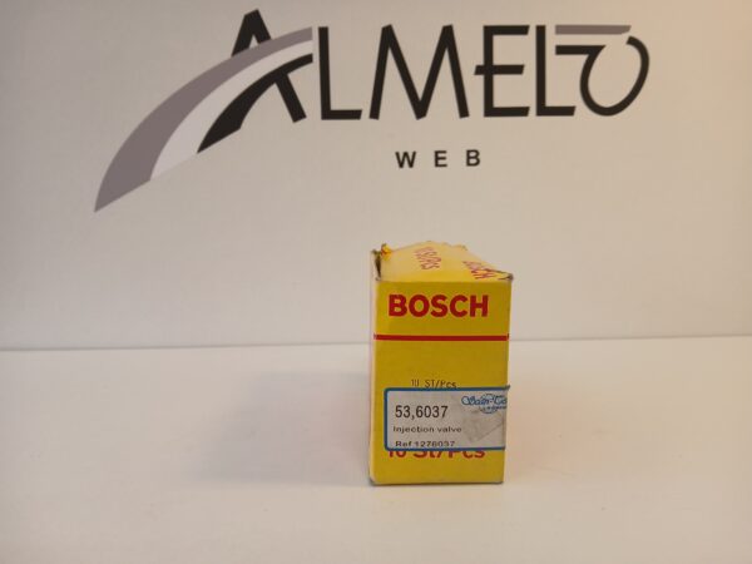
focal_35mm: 26
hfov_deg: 67.3
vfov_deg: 53.1
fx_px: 565
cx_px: 376
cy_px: 282
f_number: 1.8
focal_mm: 3.98
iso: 50
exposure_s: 1/50
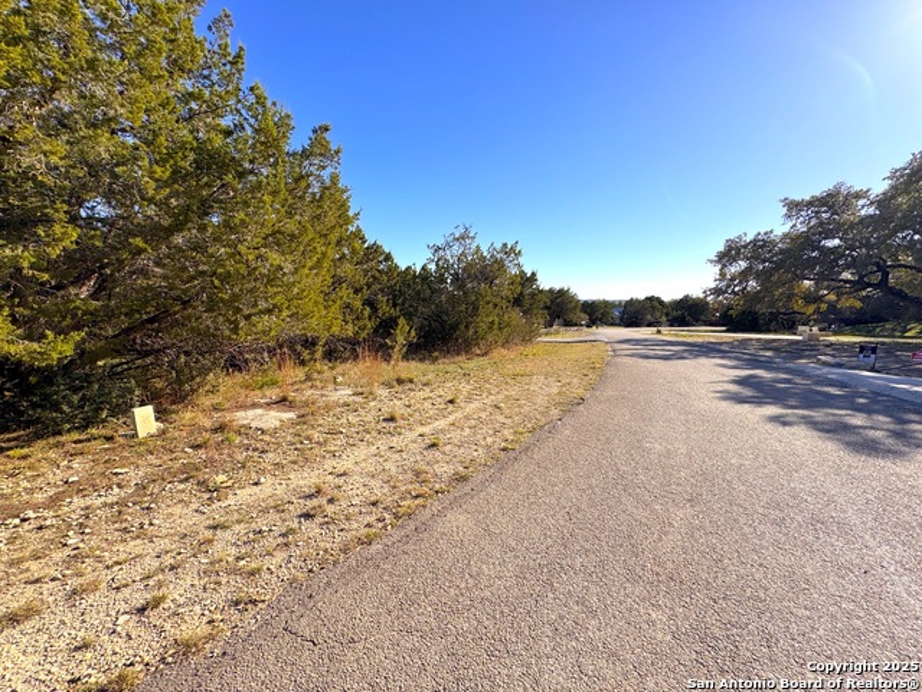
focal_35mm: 14
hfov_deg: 102.1
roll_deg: -1.0
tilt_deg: -7.0
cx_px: 461
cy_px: 346
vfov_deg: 85.7
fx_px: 373
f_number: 2.2
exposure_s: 1/1709
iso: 50
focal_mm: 2.22
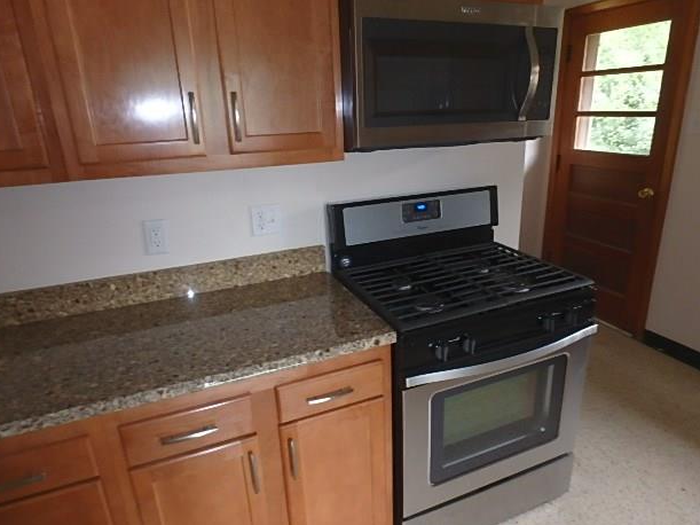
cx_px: 353
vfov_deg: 61.0
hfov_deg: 76.4
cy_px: 274
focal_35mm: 22
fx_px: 445
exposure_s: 1/30
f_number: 3.5
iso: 400
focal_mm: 3.7
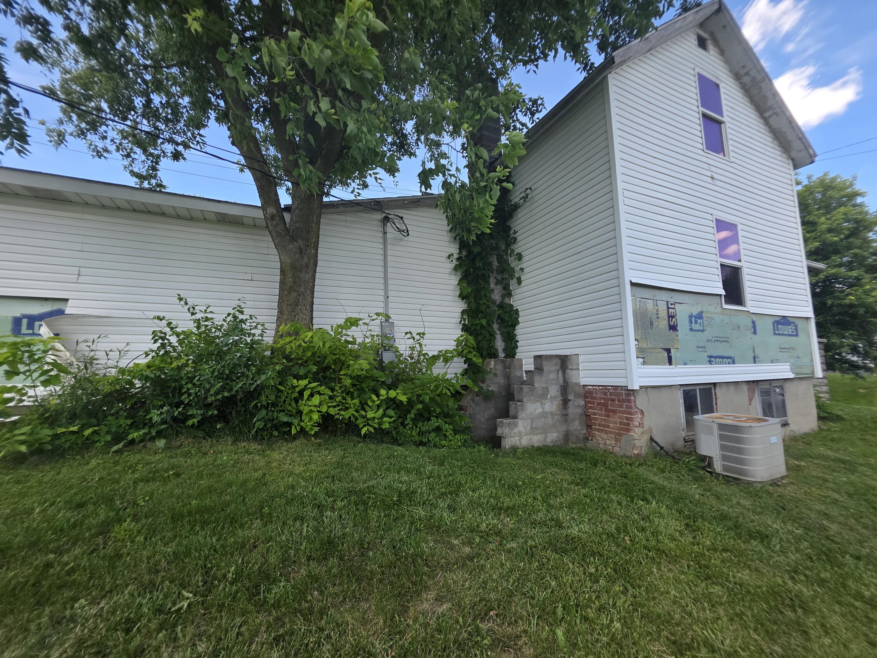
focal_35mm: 13
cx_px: 438
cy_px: 329
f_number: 1.9
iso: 125
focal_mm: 2.2
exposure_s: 1/2000
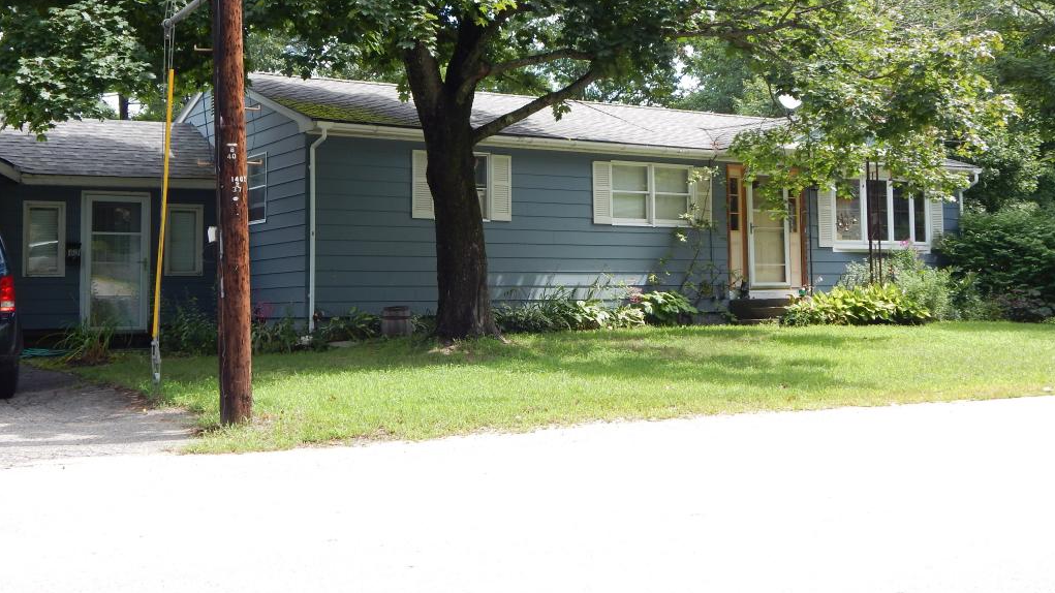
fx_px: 1315
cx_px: 528
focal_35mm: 47
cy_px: 208
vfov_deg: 25.3
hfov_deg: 43.7
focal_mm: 7.7
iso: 125
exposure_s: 1/320
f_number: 3.6
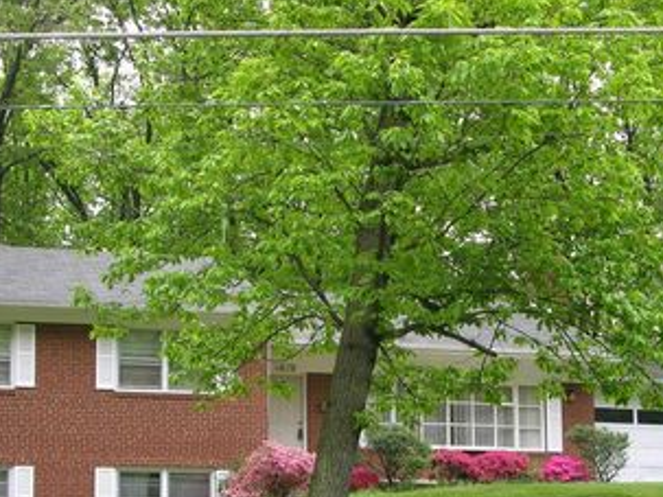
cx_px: 330
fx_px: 1455
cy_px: 402
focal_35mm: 76
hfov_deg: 25.7
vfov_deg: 19.2
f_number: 3.7
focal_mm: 11.6
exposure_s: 1/81.4
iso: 50
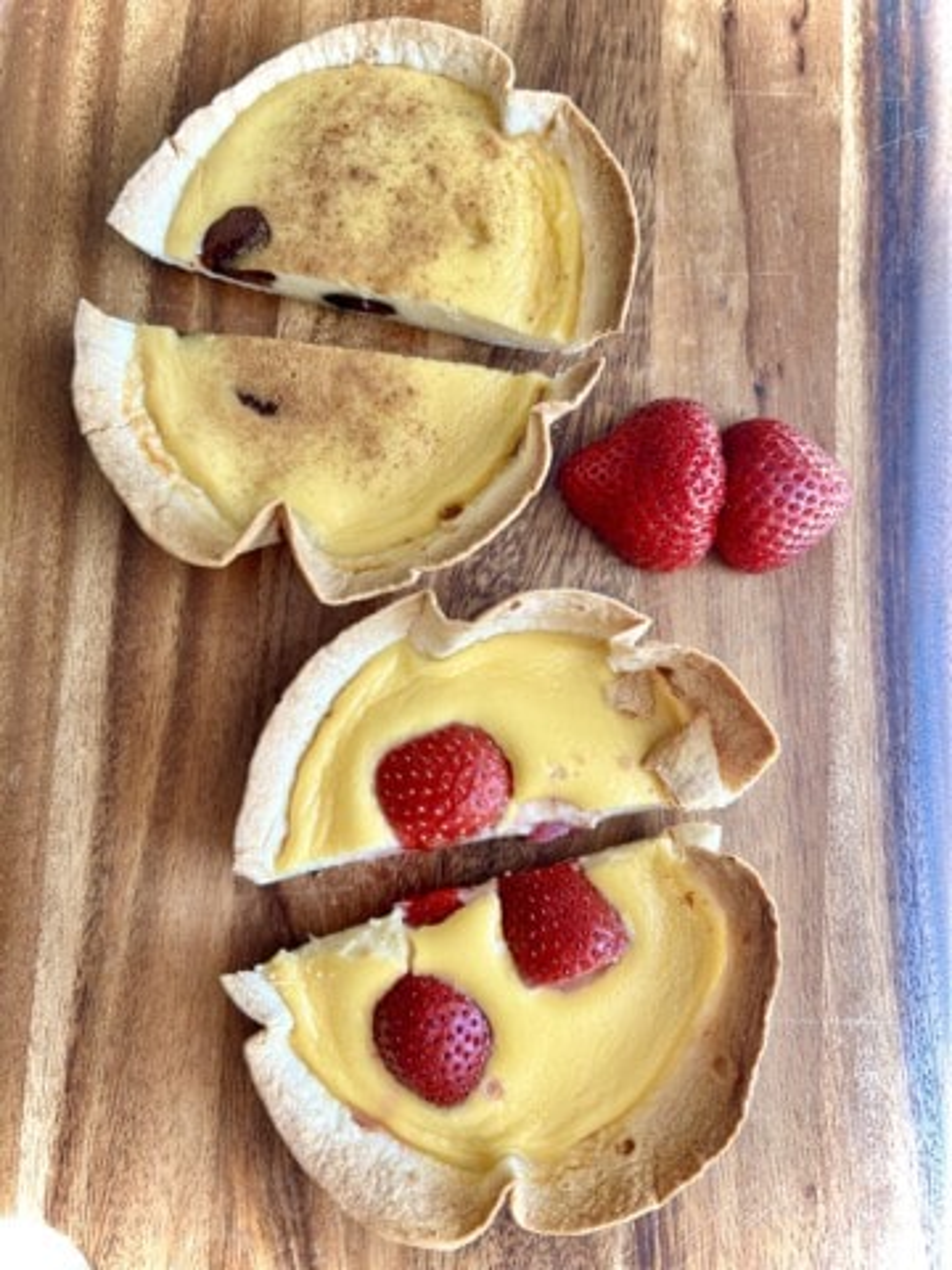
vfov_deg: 67.3
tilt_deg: -84.3
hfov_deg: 53.1
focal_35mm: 26
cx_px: 476
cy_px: 635
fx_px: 953
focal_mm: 5.7
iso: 32
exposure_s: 1/121
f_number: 1.5
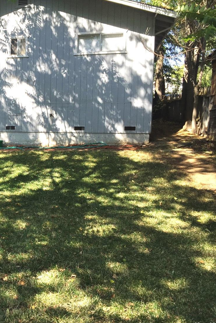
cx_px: 3
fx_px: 369
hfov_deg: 30.5
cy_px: 164
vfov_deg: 47.4
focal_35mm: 41
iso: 32
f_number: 2.2
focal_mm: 4.15
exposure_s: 1/565
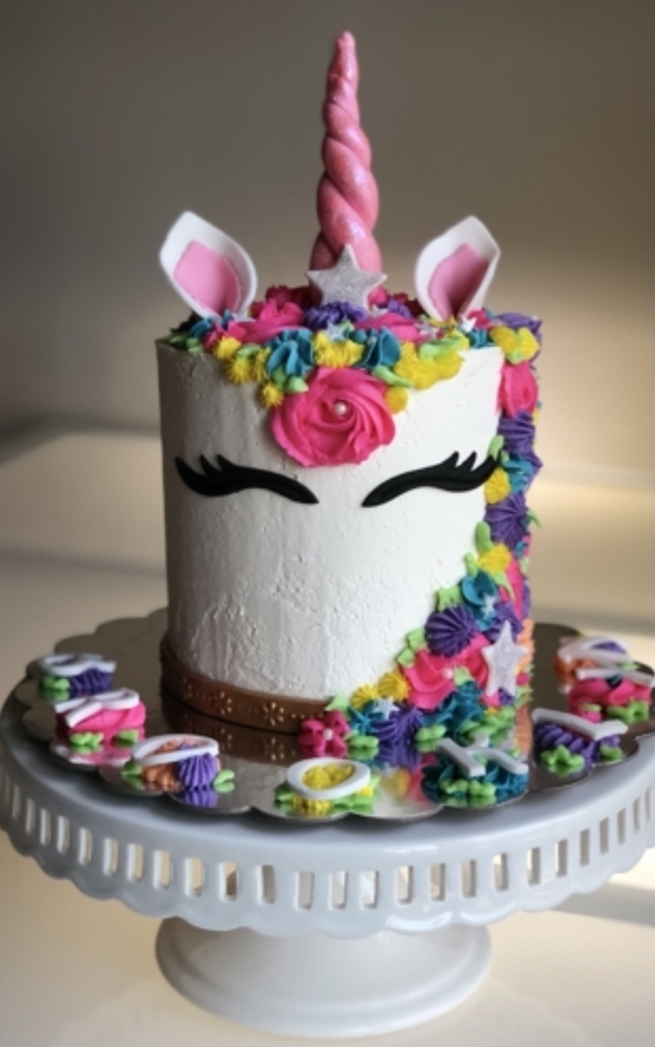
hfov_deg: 21.3
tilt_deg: -14.6
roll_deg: -1.0
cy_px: 520
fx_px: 1740
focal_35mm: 61
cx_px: 358
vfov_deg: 33.5
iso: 160
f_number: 2.8
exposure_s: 1/60
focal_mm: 6.6
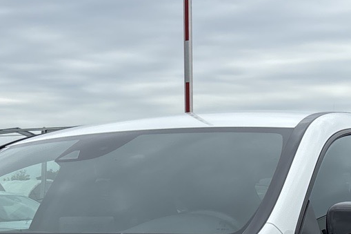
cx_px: -28
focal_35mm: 102
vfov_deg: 12.5
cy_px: 394
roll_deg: -0.9
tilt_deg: -10.5
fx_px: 994
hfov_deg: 19.3
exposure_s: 1/1783
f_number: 1.6
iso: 50
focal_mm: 5.96
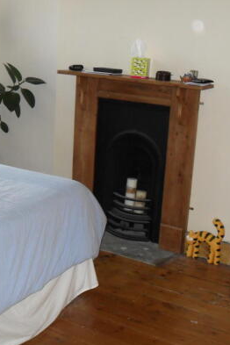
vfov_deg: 36.9
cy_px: 169
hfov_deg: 25.0
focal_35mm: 54
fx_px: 517
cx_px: 130
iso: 200
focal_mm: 6.2
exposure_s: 1/45
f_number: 2.8
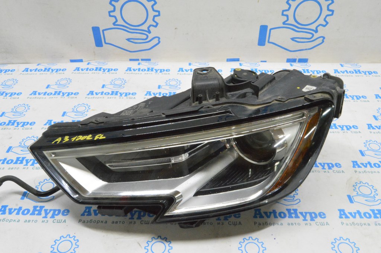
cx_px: 190
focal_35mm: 33
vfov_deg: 39.9
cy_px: 126
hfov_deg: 57.3
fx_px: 349
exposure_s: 1/15
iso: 6400
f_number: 20
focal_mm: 22
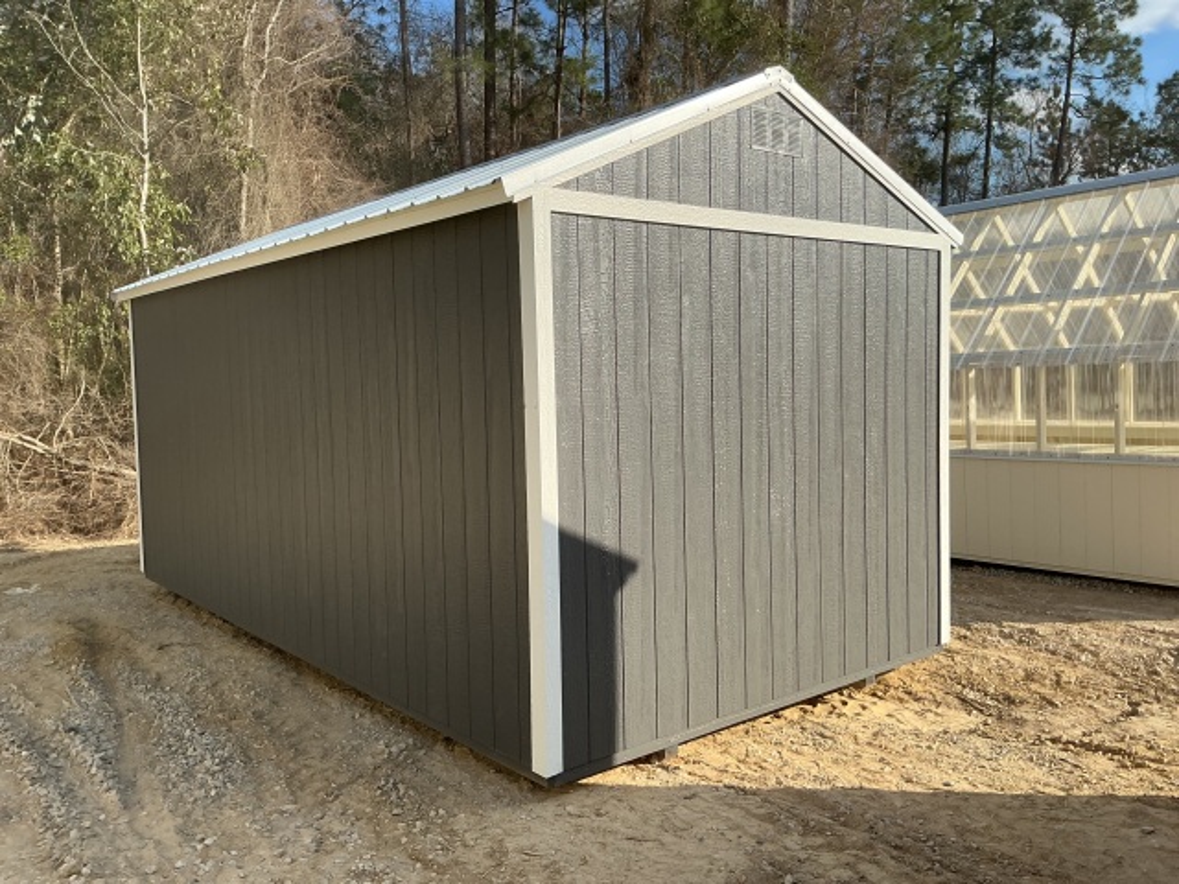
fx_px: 988
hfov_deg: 61.7
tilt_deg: -4.9
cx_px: 590
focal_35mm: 29
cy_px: 442
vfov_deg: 48.2
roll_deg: -0.6
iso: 25
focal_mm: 3
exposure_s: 1/1577
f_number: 1.8
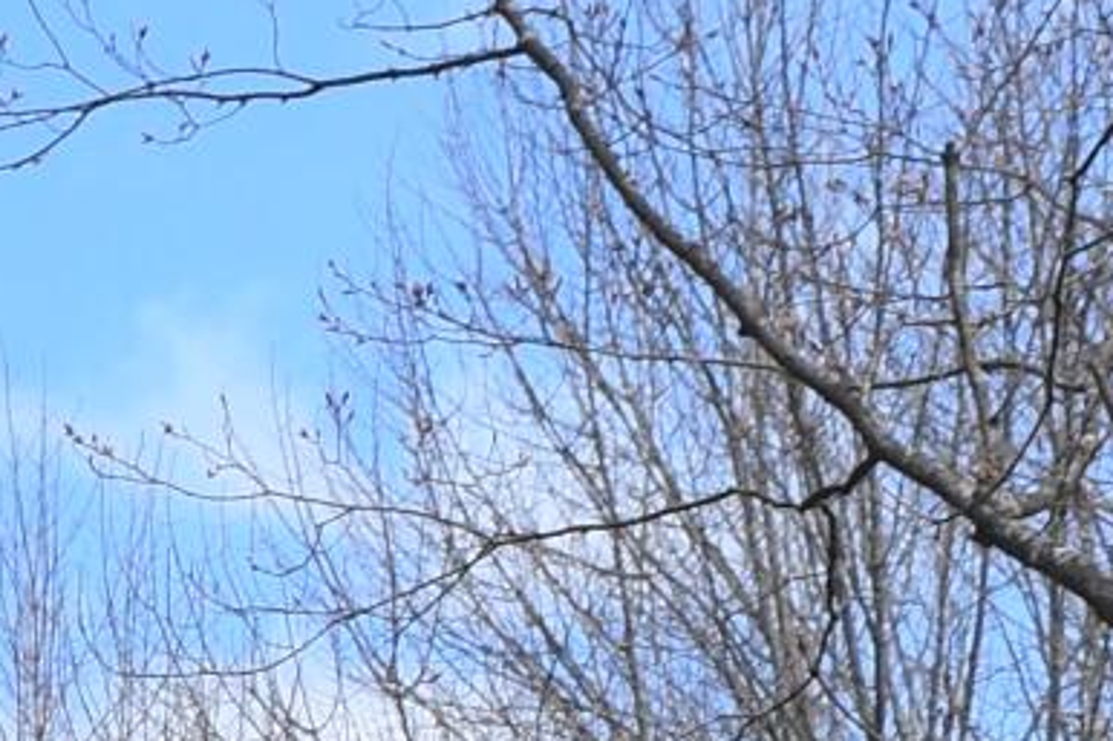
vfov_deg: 4.4
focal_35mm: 303
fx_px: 9363
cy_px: 2209
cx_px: -170
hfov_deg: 6.8
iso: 110
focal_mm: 26
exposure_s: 1/250
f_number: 8
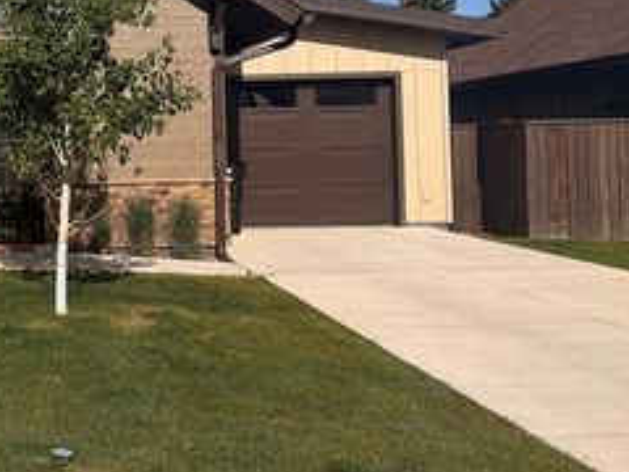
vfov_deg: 28.7
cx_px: 31
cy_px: 125
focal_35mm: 50
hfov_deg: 35.3
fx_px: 909
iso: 80
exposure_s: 1/6711
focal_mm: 6.76
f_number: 1.78
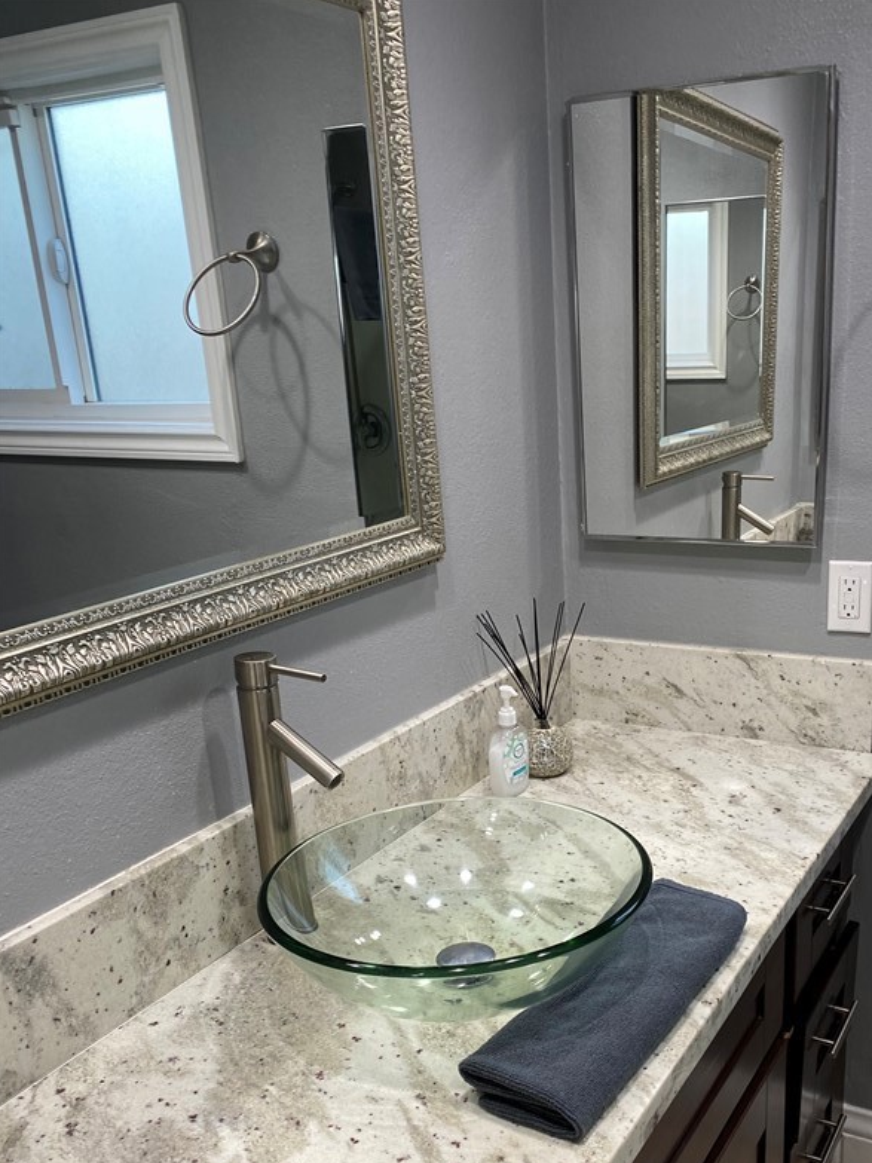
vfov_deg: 53.1
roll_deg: +2.1
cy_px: 755
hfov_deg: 41.4
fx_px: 1142
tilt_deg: -20.6
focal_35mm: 34
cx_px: 564
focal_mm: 4.25
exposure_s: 1/120
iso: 80
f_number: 1.8
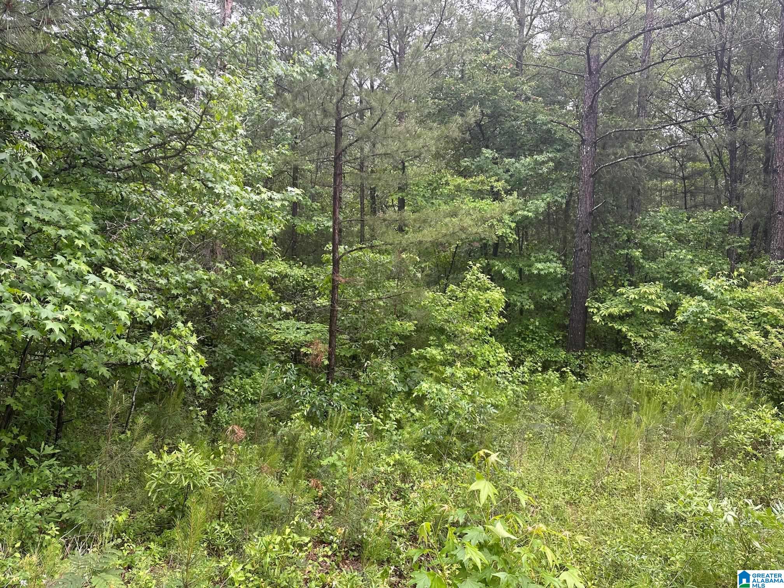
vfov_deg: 56.8
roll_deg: -0.1
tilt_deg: -2.9
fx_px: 544
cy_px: 294
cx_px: 392
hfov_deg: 71.6
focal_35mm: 24
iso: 80
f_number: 1.78
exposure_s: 1/489
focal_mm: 6.86
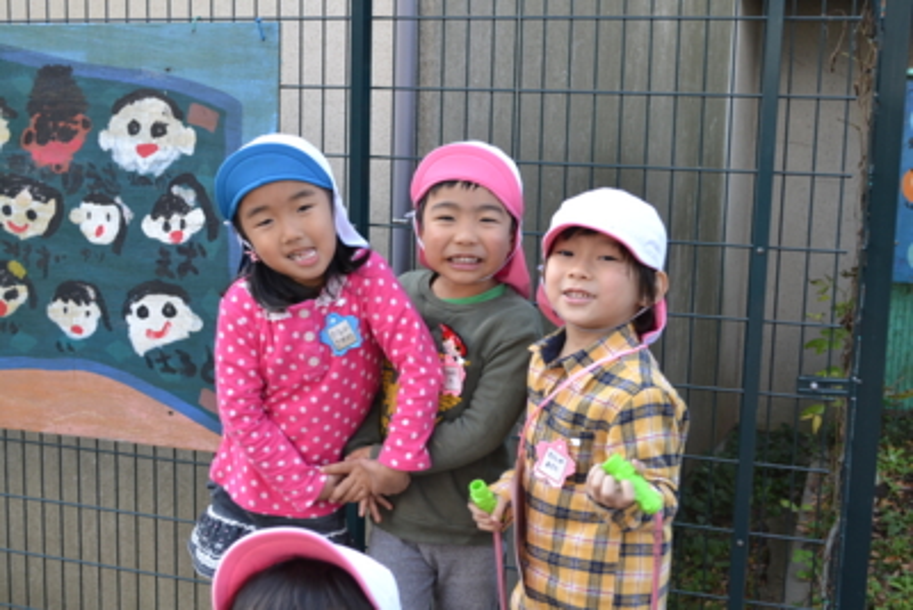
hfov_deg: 43.6
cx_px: 456
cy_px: 305
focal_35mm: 45
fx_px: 1142
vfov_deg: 29.9
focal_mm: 30
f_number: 5.6
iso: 400
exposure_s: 1/125
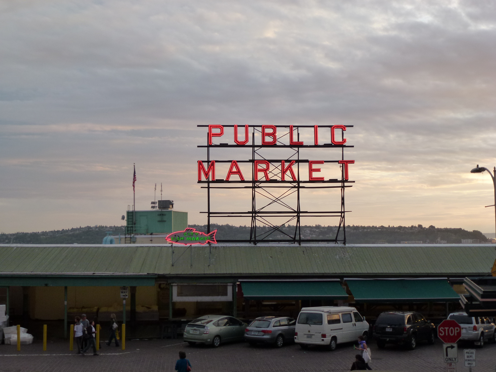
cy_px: 186
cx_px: 248
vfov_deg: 29.7
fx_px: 702
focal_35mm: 49
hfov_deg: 38.9
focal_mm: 8.7
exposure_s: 1/100
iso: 160
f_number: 4.1
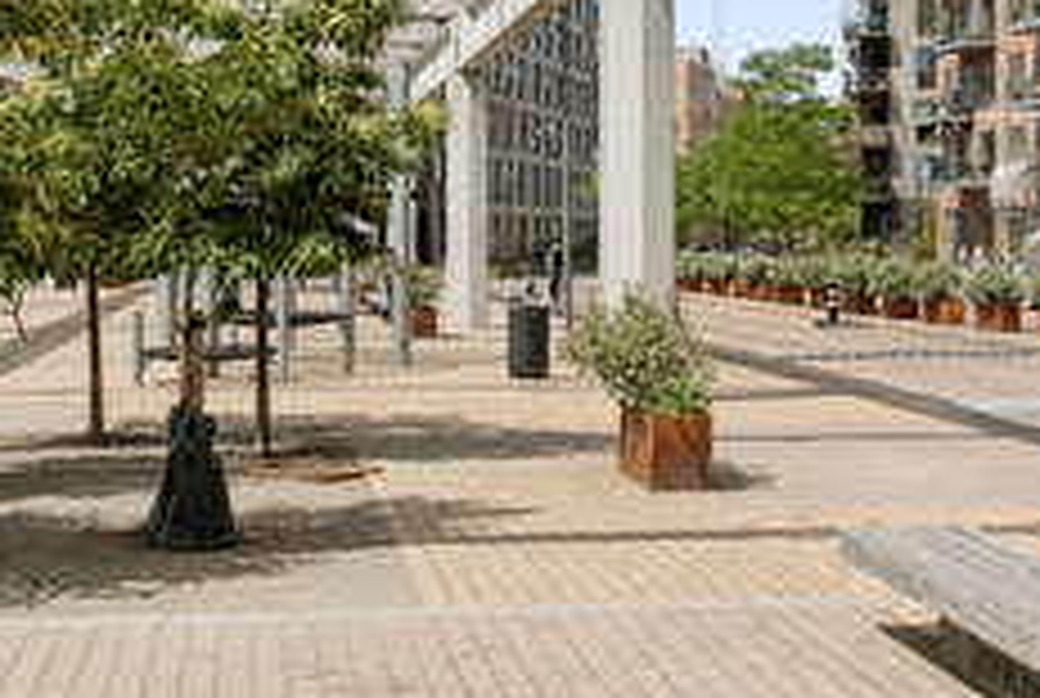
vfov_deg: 20.1
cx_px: 826
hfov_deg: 29.0
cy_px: 261
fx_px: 1965
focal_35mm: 68
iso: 200
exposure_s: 1/800
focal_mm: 25
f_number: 8
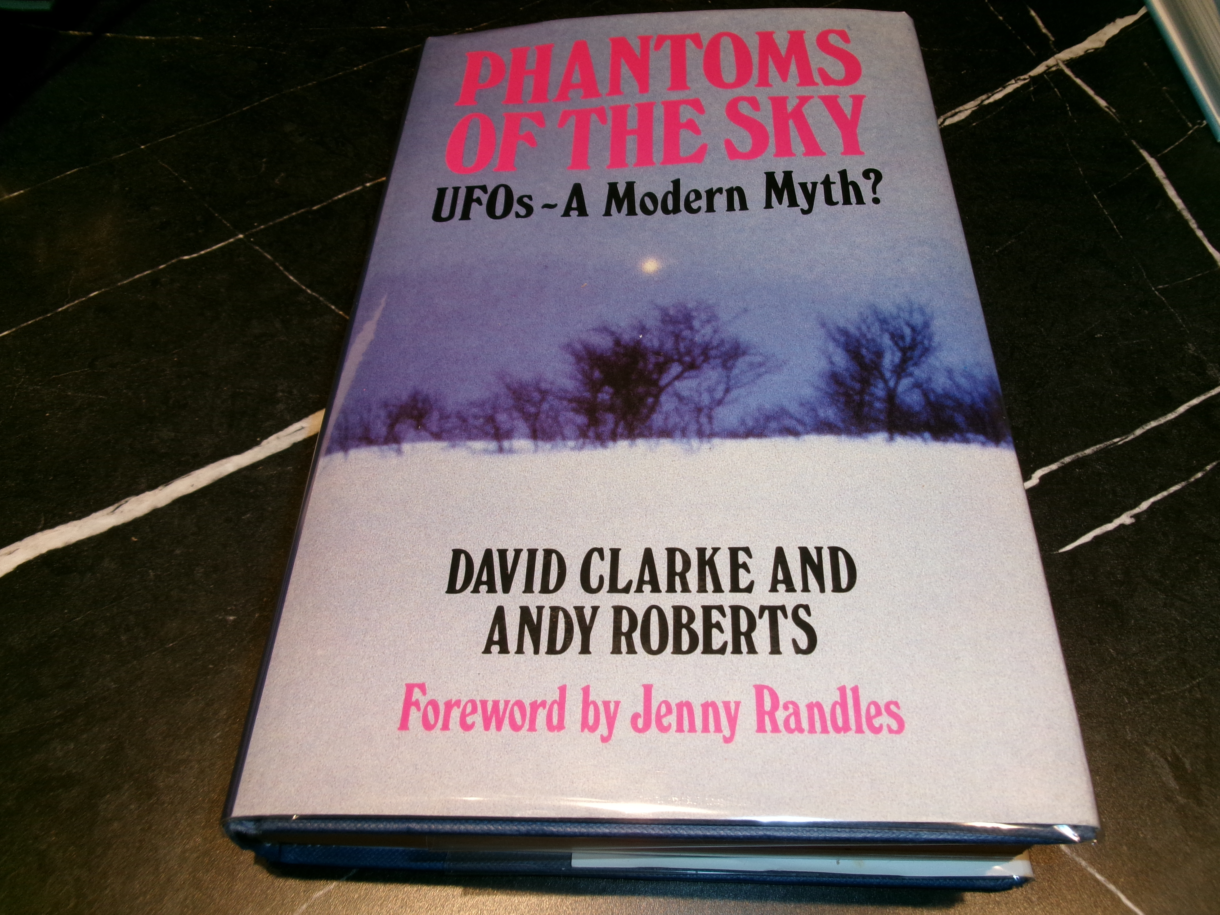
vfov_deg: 49.7
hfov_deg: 63.4
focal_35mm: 28
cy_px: 458
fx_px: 987
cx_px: 610
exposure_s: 1/34
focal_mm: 5.1
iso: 100
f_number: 3.9
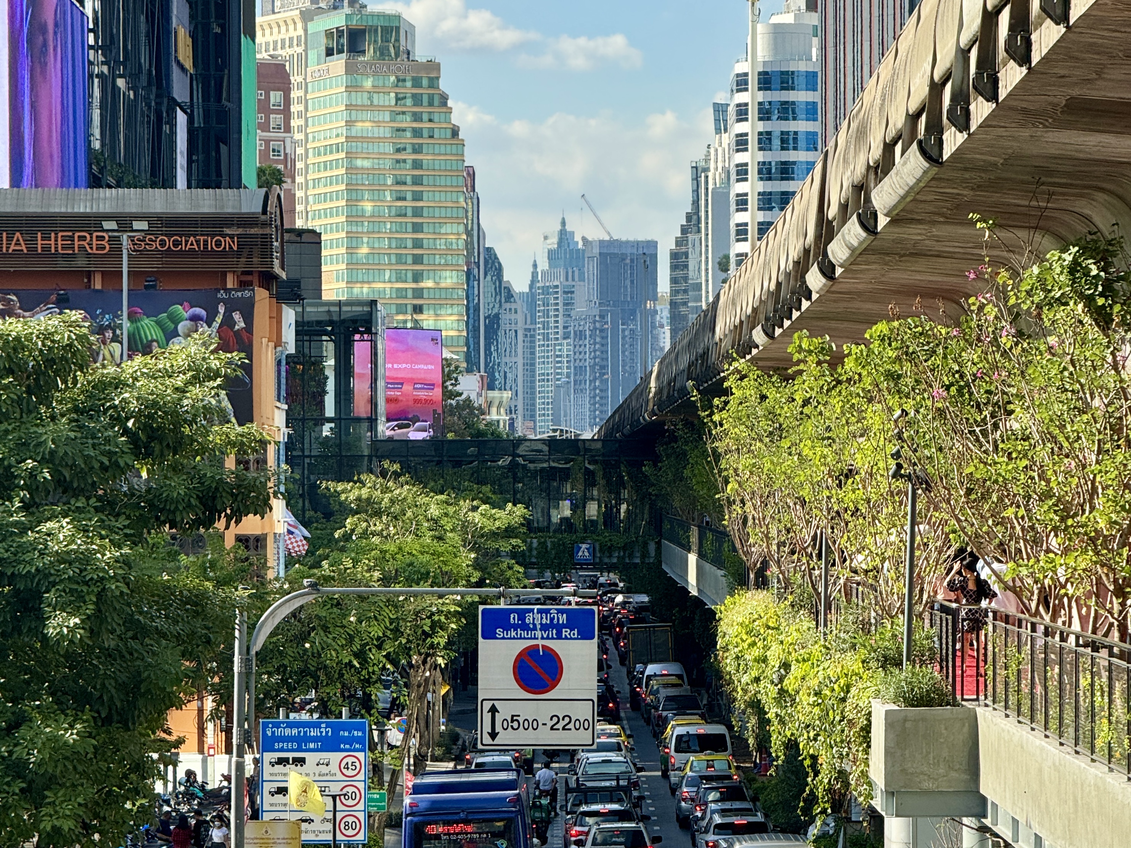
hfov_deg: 16.4
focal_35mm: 120
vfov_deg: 12.3
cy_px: 424
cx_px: 566
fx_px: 3920
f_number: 2.8
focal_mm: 15.66
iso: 50
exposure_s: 1/767
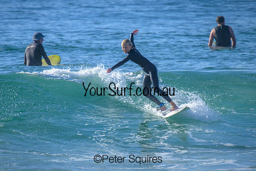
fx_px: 7781
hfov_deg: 1.9
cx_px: 107
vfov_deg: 1.3
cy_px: 78
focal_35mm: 1094
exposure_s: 1/2500
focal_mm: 800
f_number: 11
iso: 1600
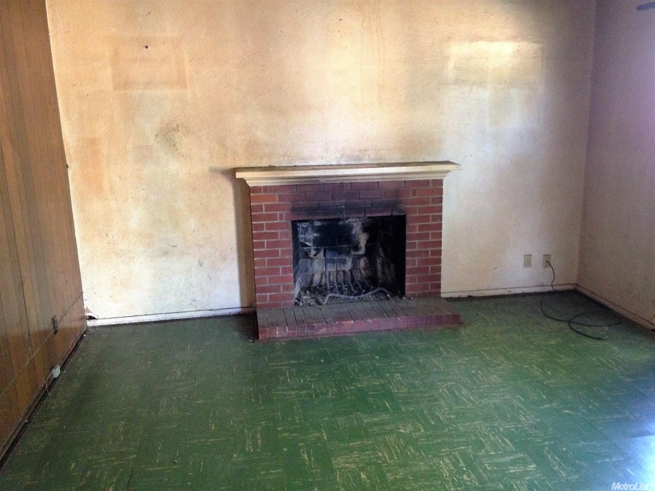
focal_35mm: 33
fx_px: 624
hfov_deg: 55.4
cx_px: 328
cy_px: 246
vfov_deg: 42.9
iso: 400
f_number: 2.4
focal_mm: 4.12
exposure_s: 1/20
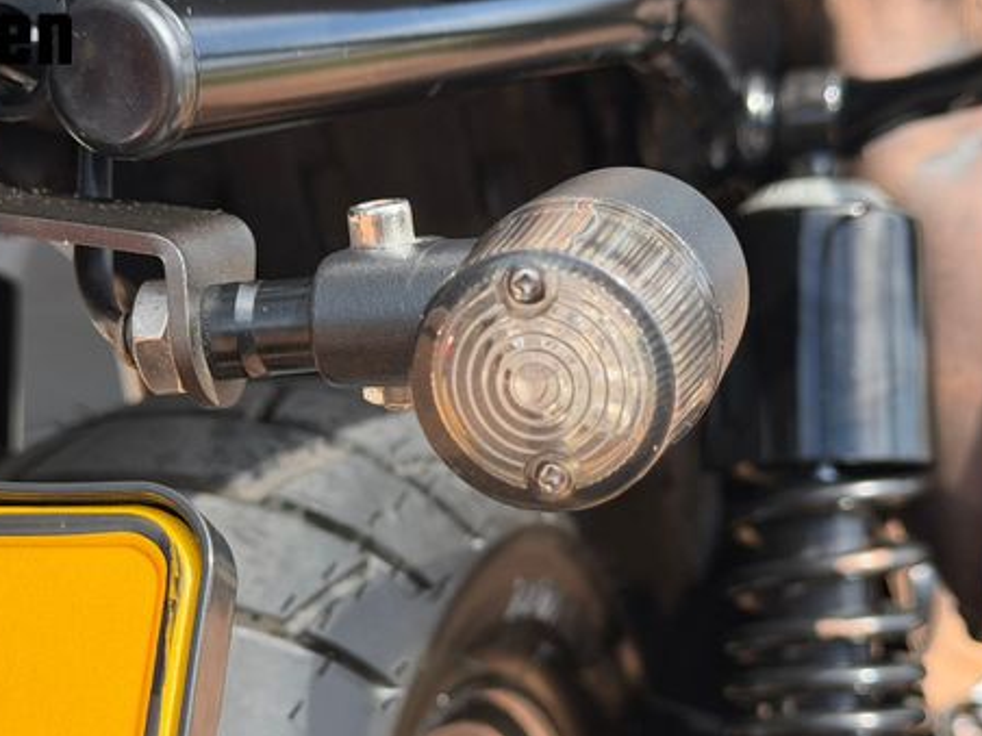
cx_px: 489
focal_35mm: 68
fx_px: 1929
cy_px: 441
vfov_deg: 21.6
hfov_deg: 28.6
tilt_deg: -20.0
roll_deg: -3.1
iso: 100
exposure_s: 1/1330
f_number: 1.78
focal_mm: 6.76
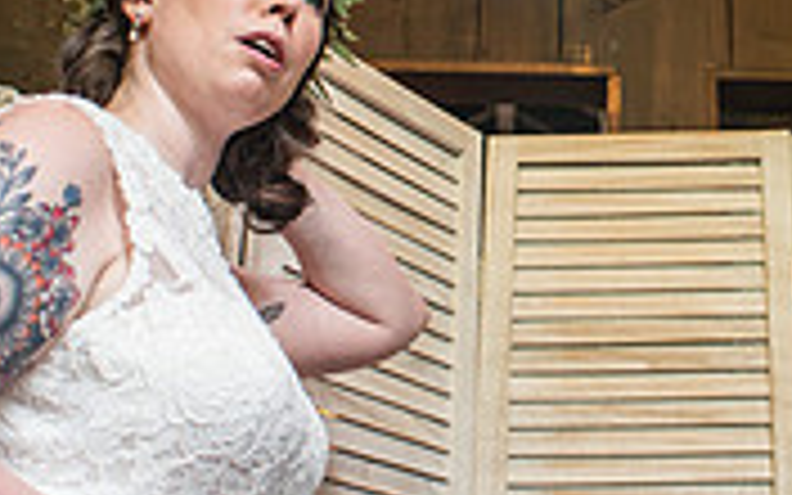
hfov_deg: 29.9
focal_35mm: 67
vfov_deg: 19.2
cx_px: 634
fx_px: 1446
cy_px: 106
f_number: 2.8
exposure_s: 1/200
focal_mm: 20
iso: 800
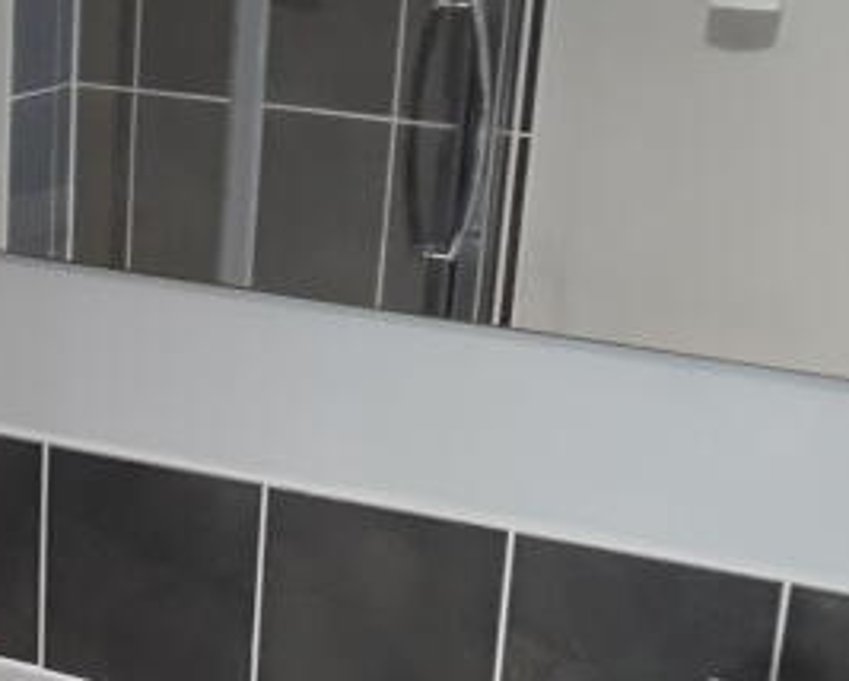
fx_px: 2540
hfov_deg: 18.2
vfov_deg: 14.8
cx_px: -95
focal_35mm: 101
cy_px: 811
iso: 200
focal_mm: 3.71
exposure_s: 1/33
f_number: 1.7
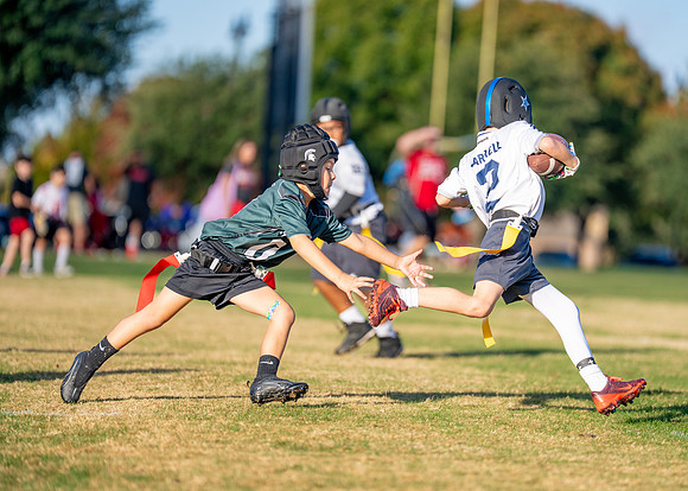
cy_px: 242
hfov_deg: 8.9
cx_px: 396
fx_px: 4428
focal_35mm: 227
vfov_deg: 6.3
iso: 200
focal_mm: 200
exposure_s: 1/2500
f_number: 2.8
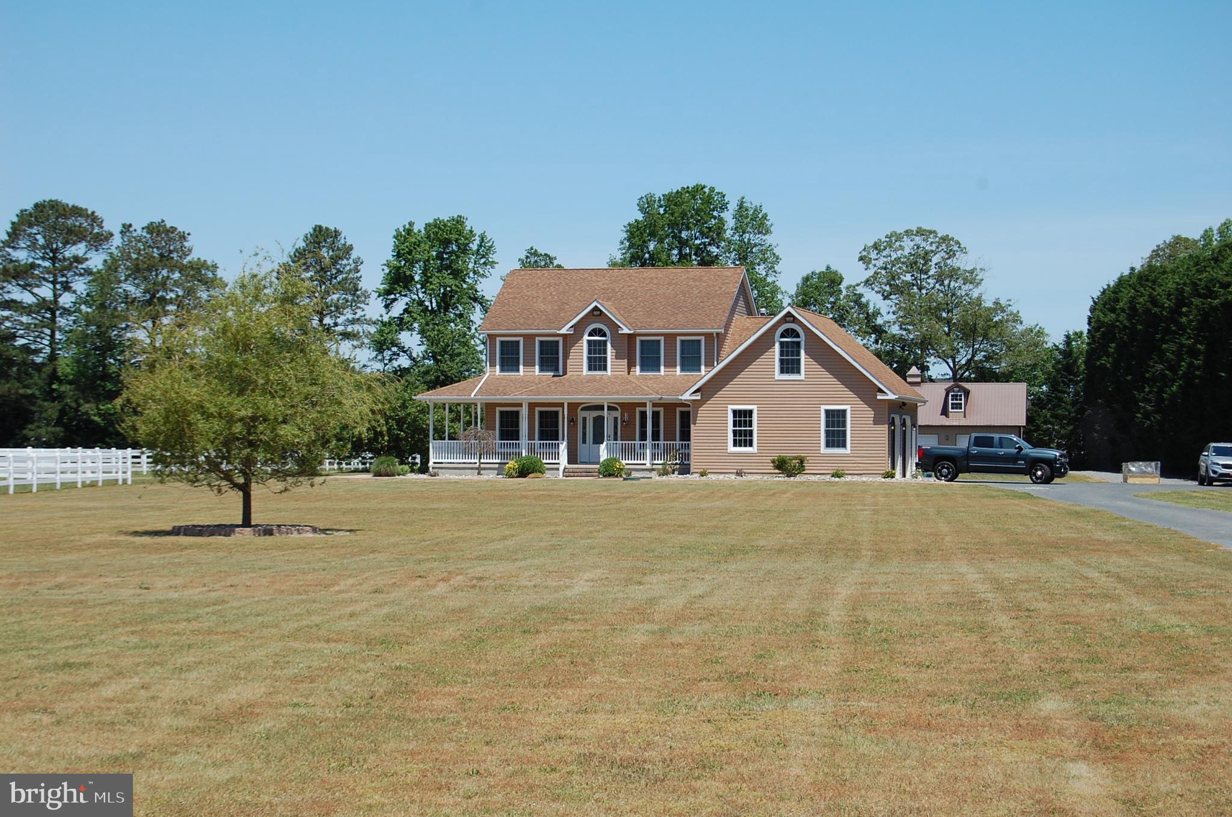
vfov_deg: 17.4
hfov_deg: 26.0
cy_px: 408
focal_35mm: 78
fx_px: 2665
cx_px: 616
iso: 200
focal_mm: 52
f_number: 10
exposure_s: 1/400
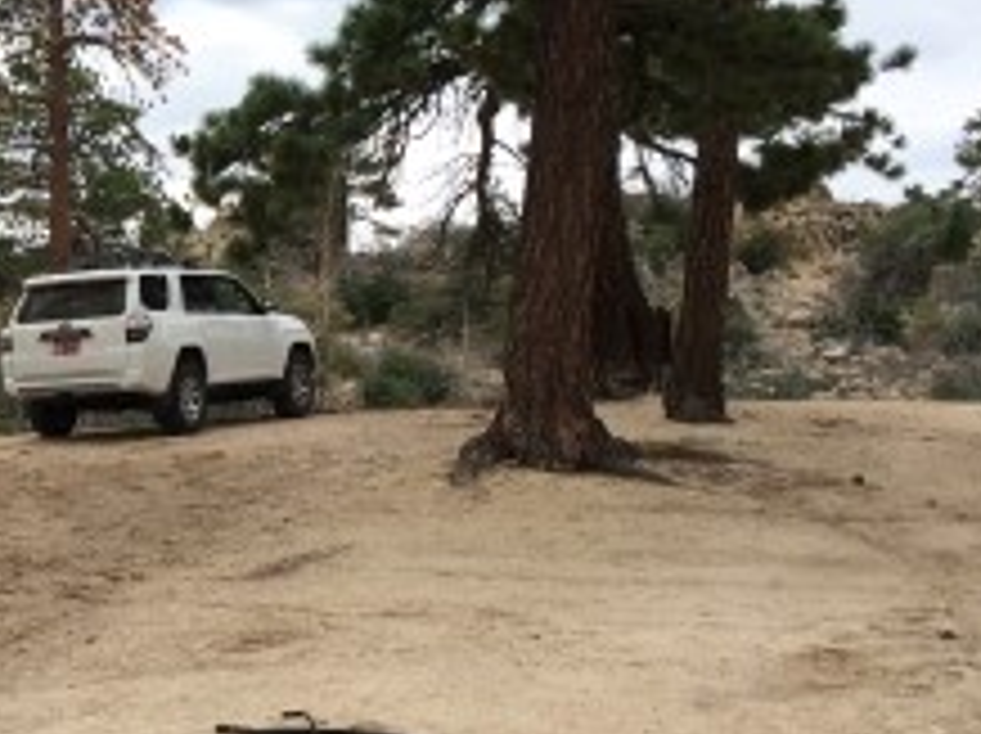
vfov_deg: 18.4
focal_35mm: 80
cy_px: 423
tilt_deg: -1.4
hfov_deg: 22.7
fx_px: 2265
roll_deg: -1.8
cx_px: -166
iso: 32
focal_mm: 4.15
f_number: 2.2
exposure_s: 1/1053
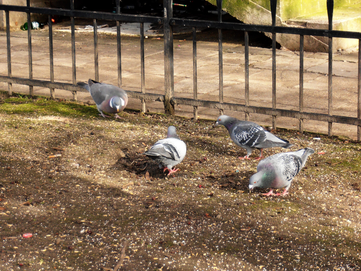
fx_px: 1439
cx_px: 180
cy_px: 136
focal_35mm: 138
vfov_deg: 10.7
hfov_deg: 14.3
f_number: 5.8
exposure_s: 1/60
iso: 125
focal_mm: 24.39
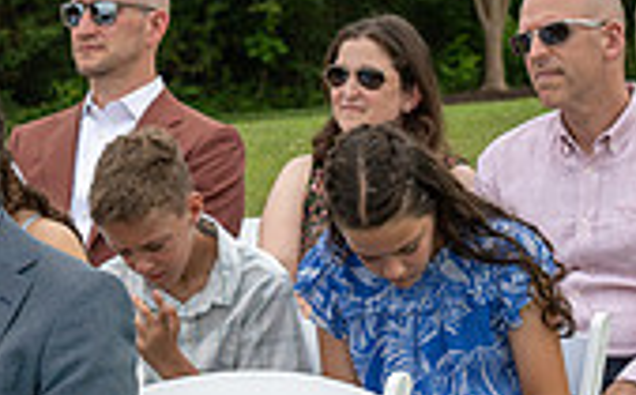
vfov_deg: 5.3
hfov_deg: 8.4
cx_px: -331
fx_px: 4240
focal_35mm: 245
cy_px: 425
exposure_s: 1/250
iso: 160
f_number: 8
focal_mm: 70
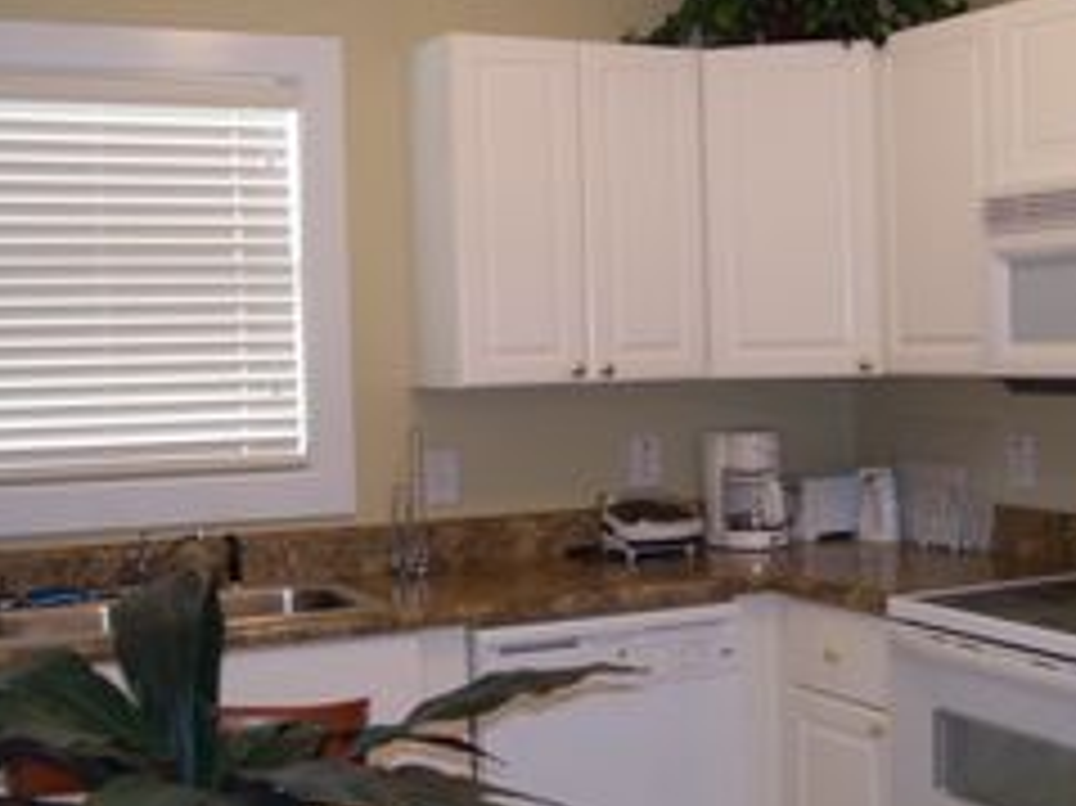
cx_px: 788
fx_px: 1771
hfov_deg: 33.2
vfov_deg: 25.6
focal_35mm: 57
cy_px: 441
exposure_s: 1/60
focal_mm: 6
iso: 125
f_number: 2.7
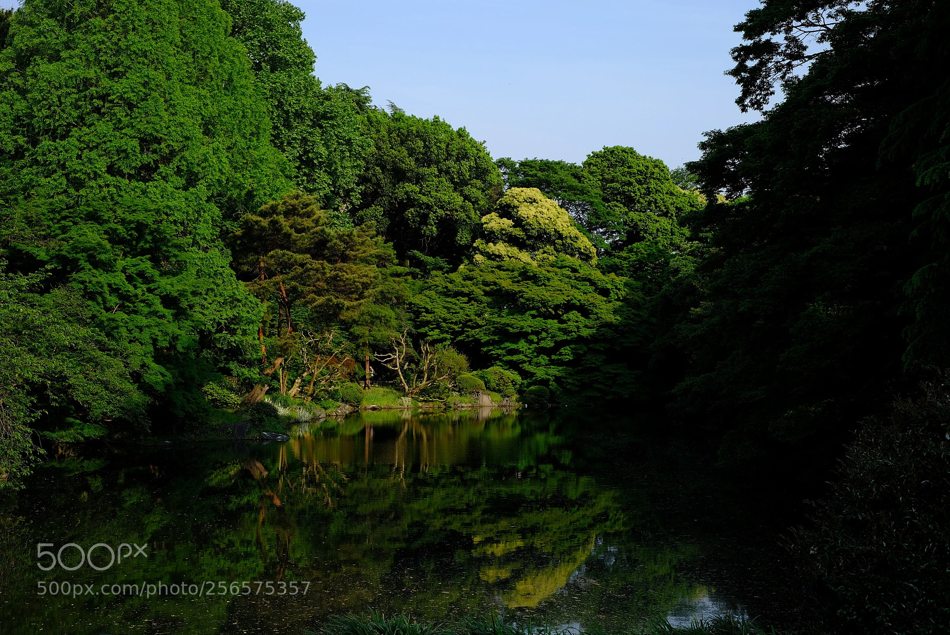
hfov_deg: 37.5
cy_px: 318
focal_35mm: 53
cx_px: 475
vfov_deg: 25.6
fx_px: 1399
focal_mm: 35
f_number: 5.6
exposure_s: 1/500
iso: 200
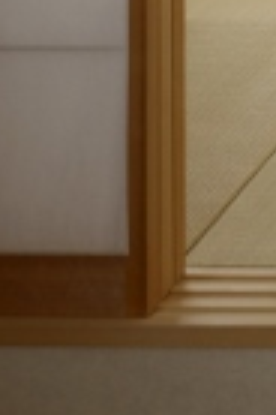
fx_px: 1069
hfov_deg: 11.0
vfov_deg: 16.2
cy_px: -448
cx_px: 771
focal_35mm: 93
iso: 400
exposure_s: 1/5
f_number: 9
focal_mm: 16
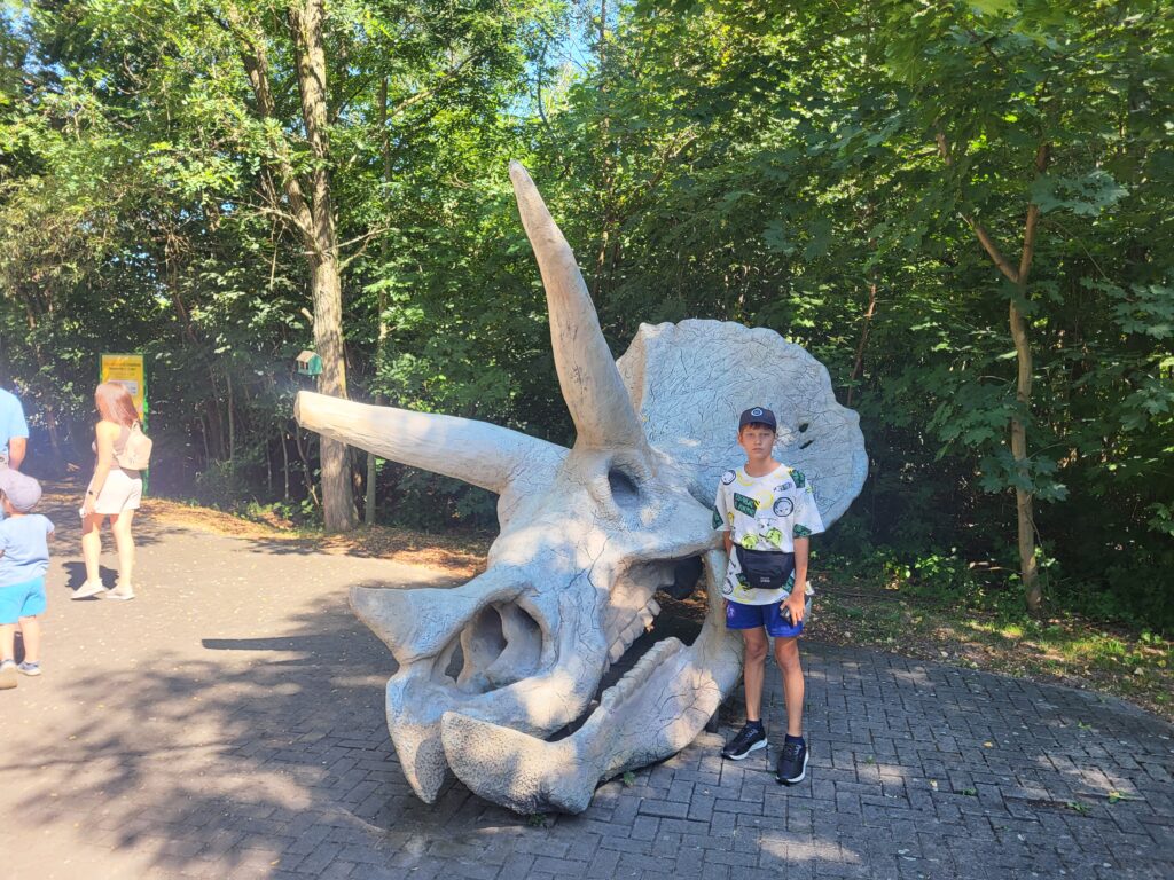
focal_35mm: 26
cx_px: 587
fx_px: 882
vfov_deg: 53.1
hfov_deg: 67.3
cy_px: 440
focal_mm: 5.4
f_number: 1.8
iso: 40
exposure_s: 1/289
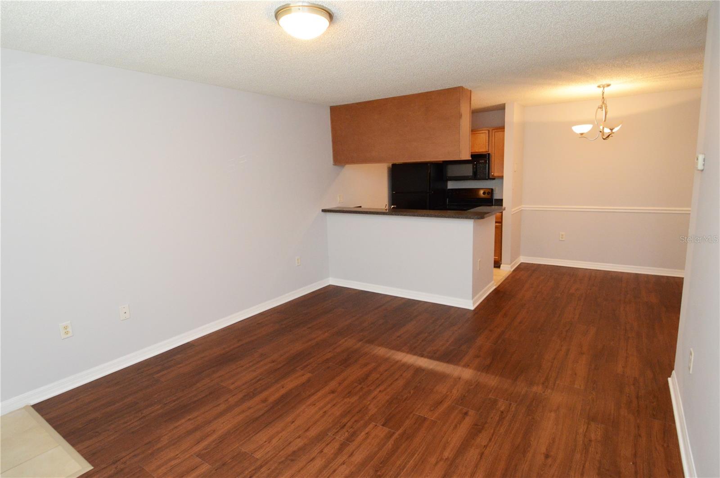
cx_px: 360
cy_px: 239
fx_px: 360
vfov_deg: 67.3
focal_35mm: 18
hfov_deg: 90.1
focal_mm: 12
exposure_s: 1/60
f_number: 5
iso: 1600
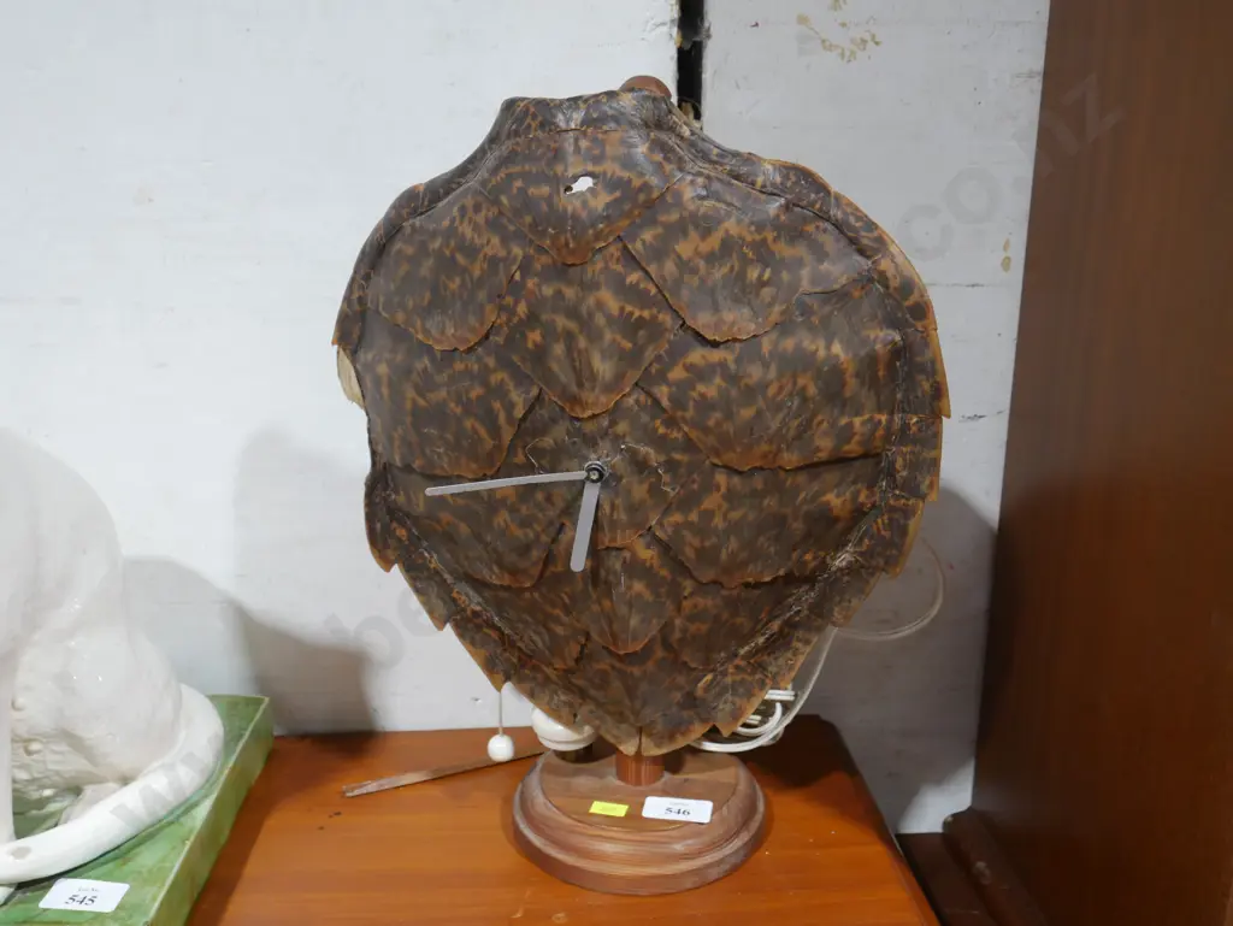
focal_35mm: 34
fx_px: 1212
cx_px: 616
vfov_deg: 41.8
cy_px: 463
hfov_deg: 53.9
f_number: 4.5
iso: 800
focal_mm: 17
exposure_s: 1/60
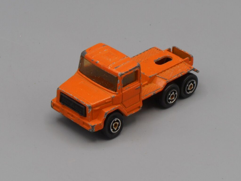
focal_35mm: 105
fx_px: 731
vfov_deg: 14.1
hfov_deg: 18.7
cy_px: 90
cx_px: 120
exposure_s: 1/80
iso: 80
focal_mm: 18.8
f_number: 5.1
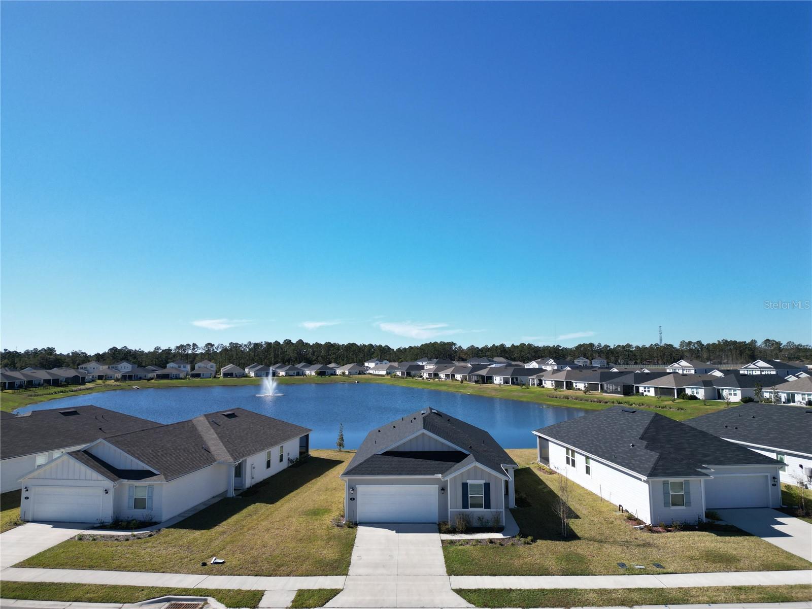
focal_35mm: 24
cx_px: 406
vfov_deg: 56.8
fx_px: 563
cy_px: 304
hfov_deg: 71.6
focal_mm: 6.72
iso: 130
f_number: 1.7
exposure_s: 1/3200
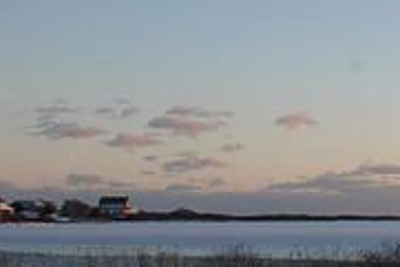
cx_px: 630
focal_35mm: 96
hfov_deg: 18.4
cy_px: 267
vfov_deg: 14.1
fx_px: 1067
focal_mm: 20
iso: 200
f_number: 11
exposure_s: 1/30
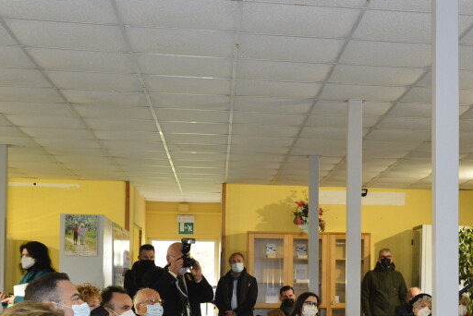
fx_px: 999
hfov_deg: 25.9
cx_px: 411
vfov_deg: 17.8
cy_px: 263
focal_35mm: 76
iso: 2800
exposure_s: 1/60
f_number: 5.6
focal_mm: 38
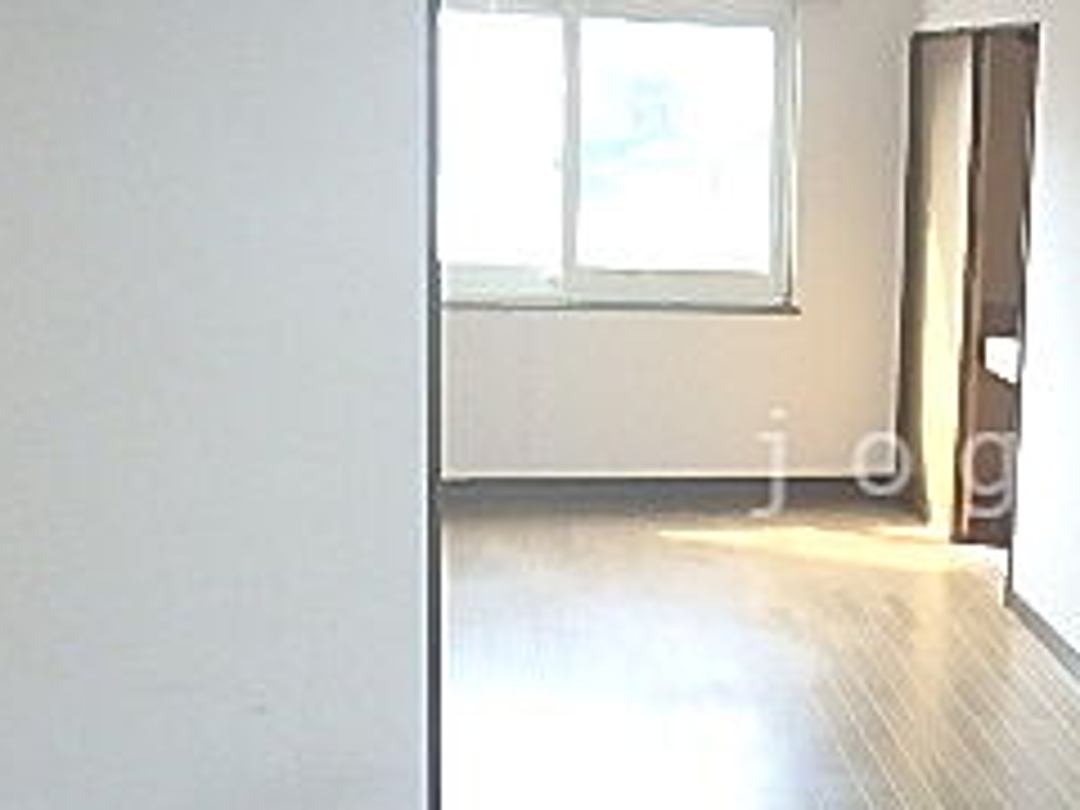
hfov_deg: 31.9
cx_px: 1058
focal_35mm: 56
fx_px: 1747
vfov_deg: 26.1
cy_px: 464
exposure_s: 1/30
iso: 200
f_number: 3.5
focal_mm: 3.7
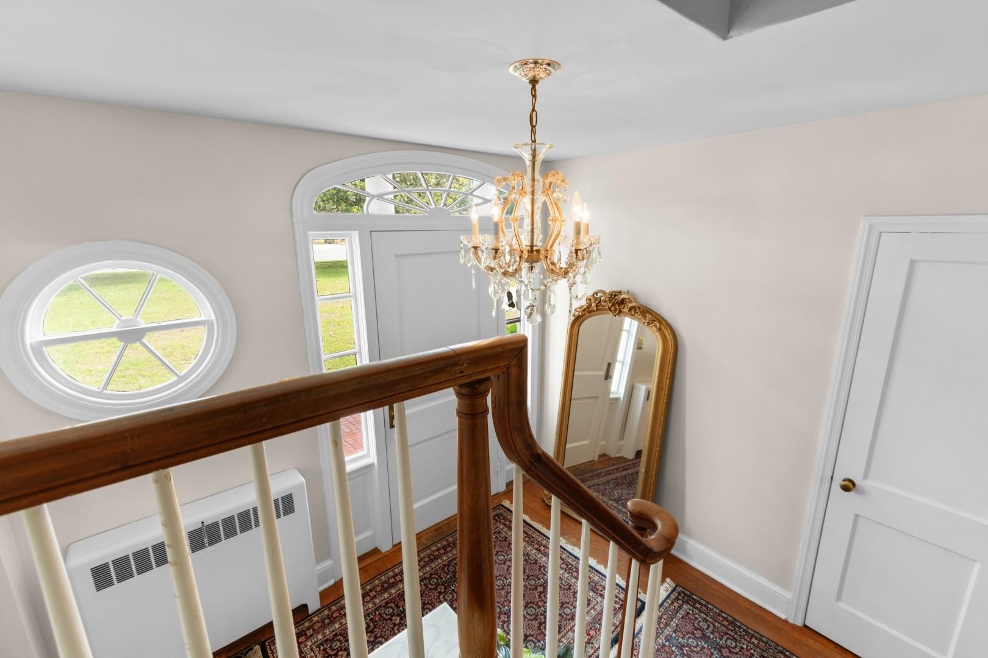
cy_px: 329
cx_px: 494
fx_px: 412
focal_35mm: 15
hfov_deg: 100.4
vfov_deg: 77.3
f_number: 4.5
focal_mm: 10
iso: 100
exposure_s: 1/4
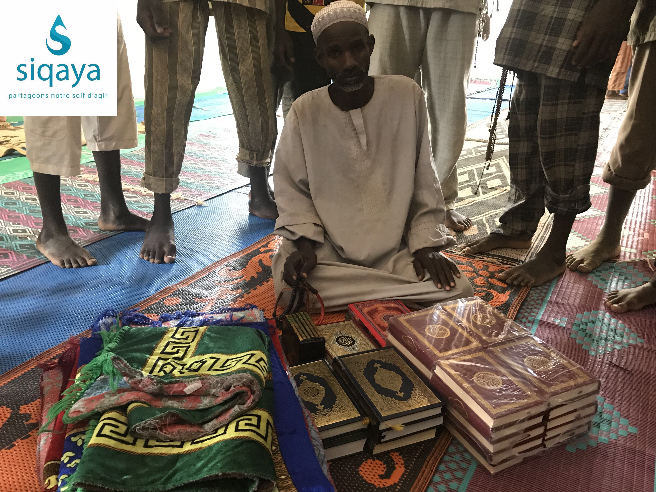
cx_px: 328
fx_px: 531
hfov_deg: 63.4
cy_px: 246
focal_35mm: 28
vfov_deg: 49.7
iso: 100
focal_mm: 3.99
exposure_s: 1/13
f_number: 1.8
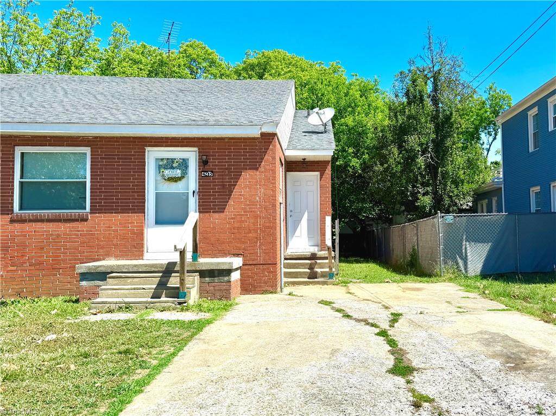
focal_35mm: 24
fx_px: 385
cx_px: 278
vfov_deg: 56.8
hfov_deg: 71.6
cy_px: 208
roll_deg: +0.2
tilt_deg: +3.0
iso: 80
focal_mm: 6.76
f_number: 1.78
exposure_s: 1/4975
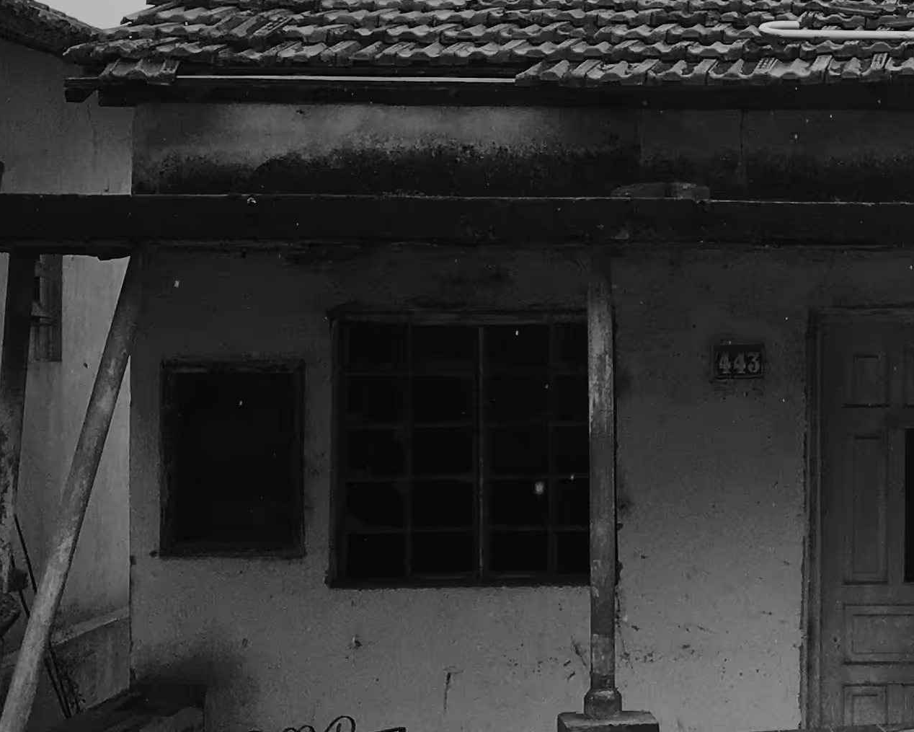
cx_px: 1130
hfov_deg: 19.8
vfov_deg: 17.1
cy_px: 322
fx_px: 2435
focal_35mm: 90
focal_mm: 4.15
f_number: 2.2
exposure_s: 1/1900
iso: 25
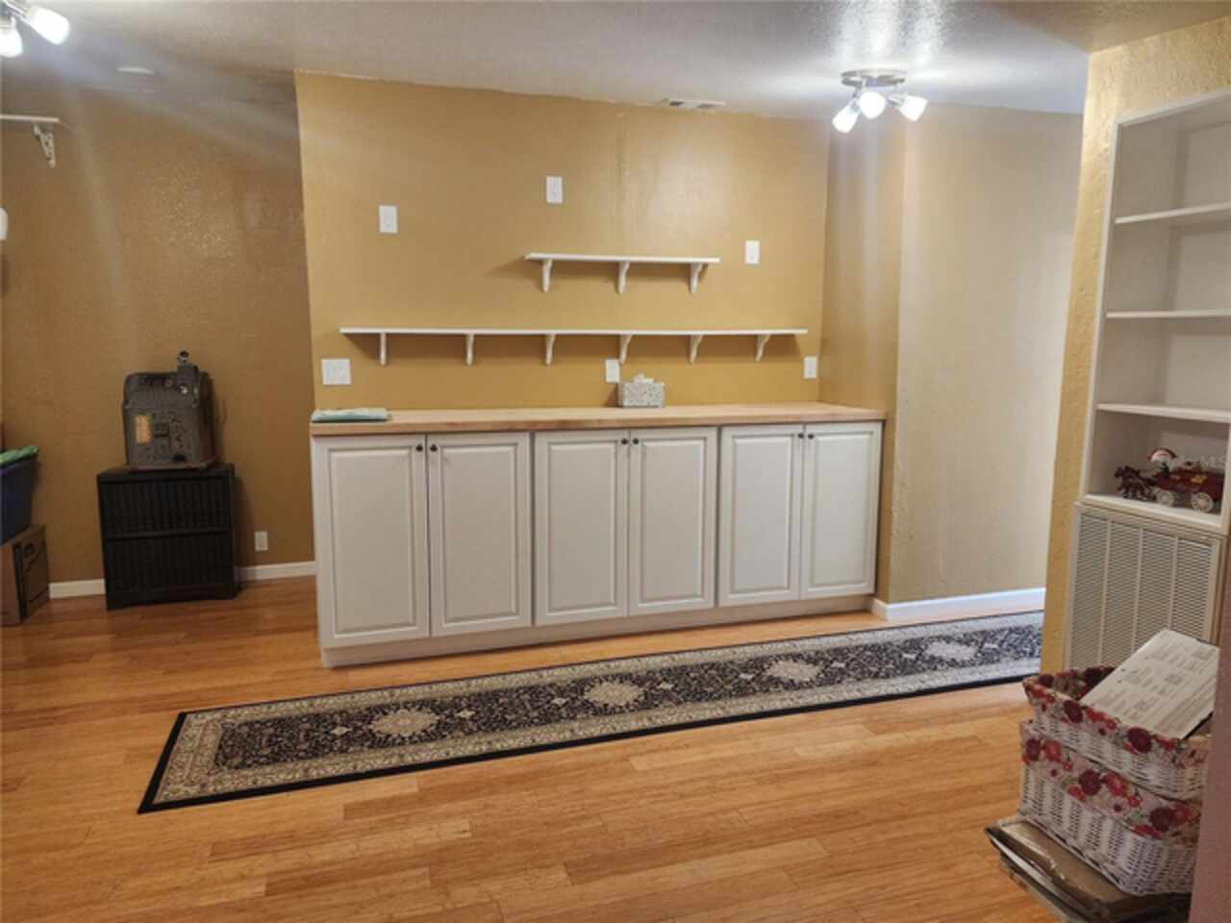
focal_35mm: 23
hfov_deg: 73.9
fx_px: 818
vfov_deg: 58.9
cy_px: 462
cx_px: 616
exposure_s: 1/120
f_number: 1.8
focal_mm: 6.4
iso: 500
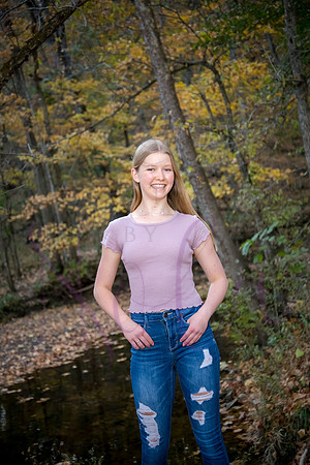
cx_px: 155
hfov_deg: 21.9
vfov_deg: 32.4
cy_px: 232
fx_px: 801
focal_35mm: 62
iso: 800
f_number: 5
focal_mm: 62
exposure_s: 1/250
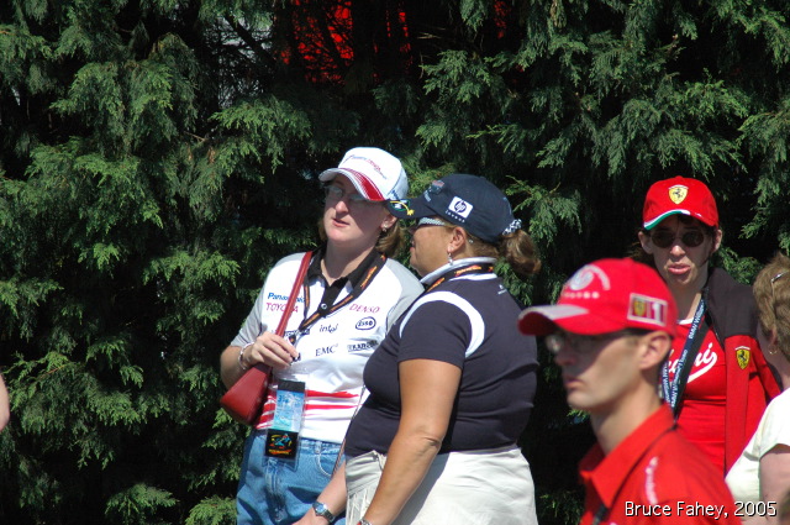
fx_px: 9862
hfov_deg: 4.6
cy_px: 262
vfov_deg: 3.0
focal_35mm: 450
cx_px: 395
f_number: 11
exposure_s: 1/800
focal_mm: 300
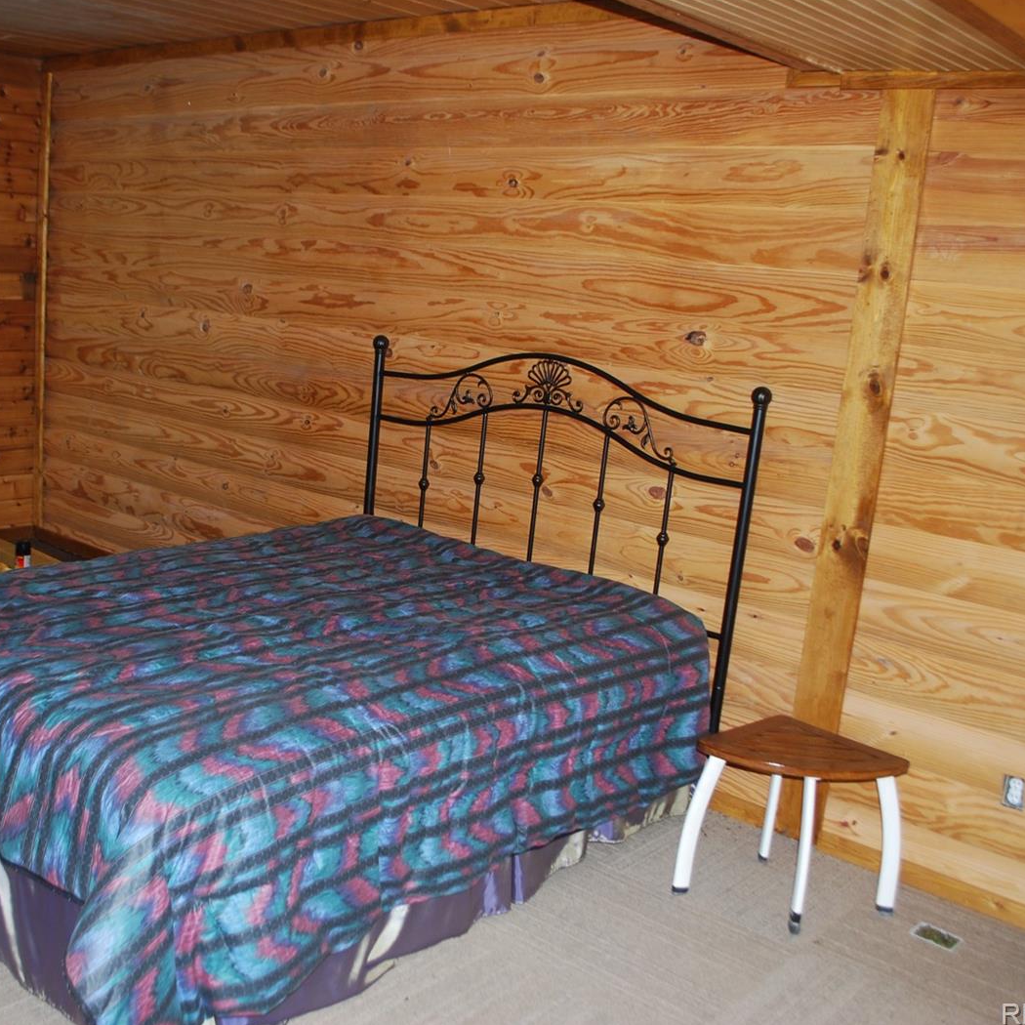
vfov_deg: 47.2
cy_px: 512
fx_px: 1173
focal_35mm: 35
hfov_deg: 46.8
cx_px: 379
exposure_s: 1/60
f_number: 3.8
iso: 220
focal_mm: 18
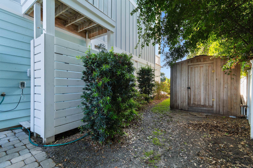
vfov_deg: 77.3
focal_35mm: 15
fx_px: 105
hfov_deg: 100.4
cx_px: 126
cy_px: 84
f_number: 4.5
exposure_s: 1/20
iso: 100
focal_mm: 10
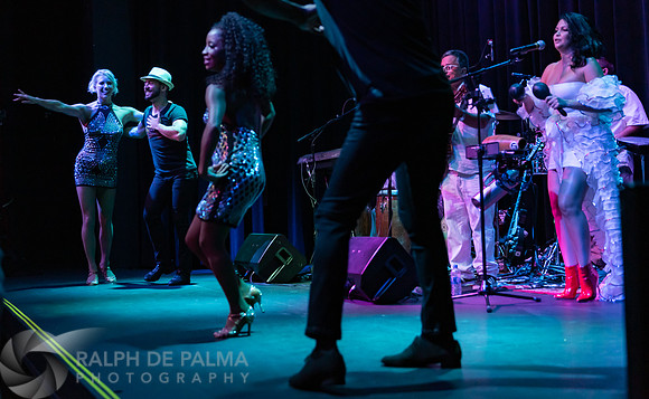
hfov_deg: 38.6
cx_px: 298
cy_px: 169
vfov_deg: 24.3
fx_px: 925
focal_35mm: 53
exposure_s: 1/250
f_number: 2.8
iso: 2000
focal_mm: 40
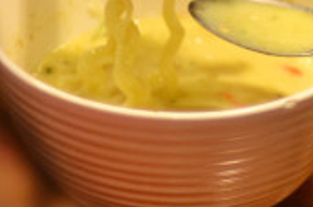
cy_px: -93
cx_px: 232
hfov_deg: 5.2
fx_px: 3451
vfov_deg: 3.4
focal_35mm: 398
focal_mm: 50
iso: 500
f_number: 1.4
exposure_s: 1/160
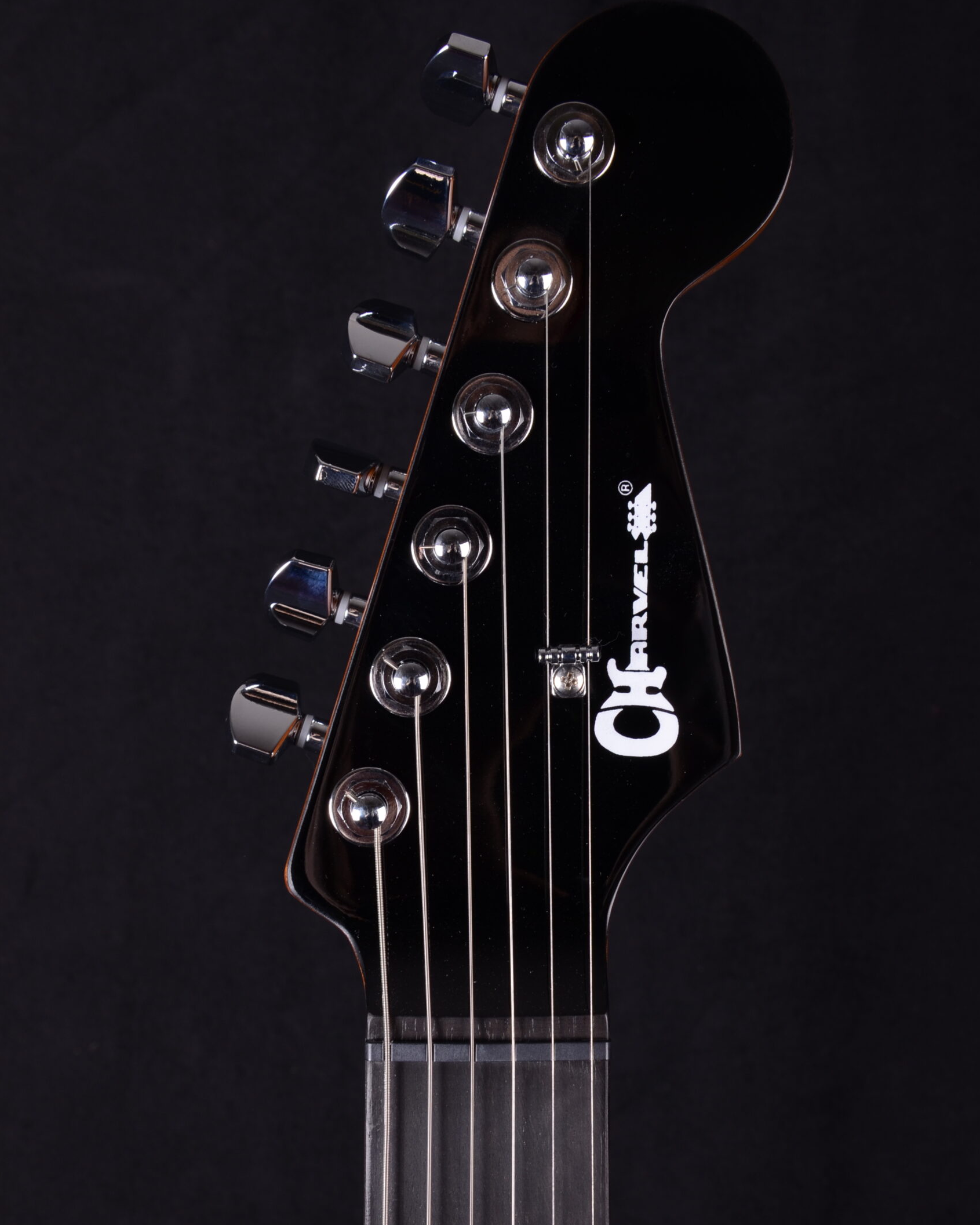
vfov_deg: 31.6
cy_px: 685
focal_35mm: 60
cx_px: 490
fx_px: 2159
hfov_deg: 25.6
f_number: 13
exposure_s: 1/200
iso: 200
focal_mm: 35
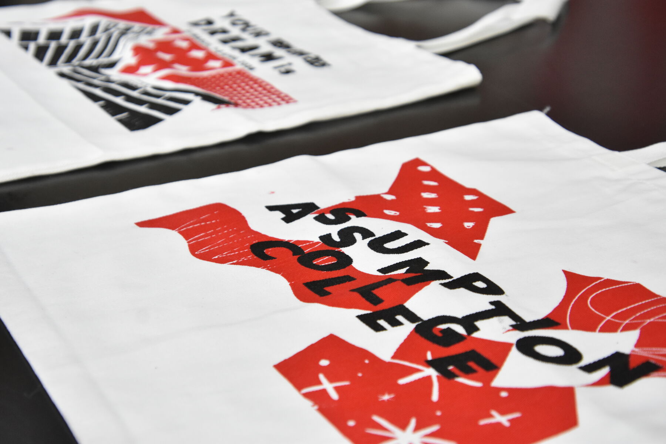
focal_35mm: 69
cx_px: 333
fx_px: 1276
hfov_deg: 29.2
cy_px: 222
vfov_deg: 19.7
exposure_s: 1/100
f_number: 5
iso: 1600
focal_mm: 46
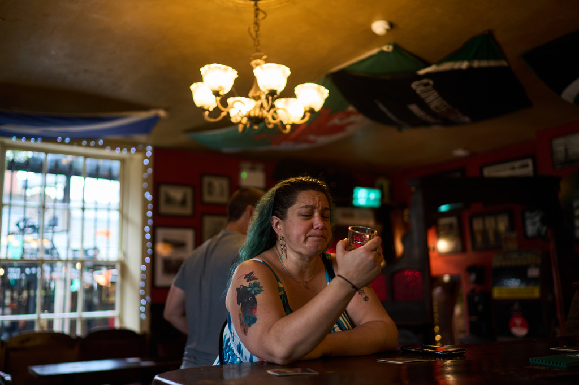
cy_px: 192
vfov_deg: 37.8
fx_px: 563
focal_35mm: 35
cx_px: 290
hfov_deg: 54.4
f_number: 1.4
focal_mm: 35
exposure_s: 1/160
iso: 250
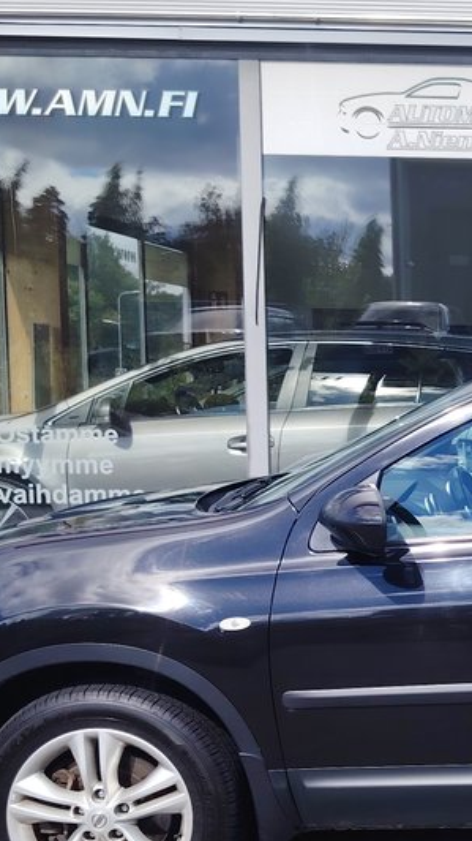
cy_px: 520
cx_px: 639
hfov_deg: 18.7
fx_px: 1314
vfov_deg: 35.3
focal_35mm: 59
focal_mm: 5.25
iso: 100
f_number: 1.75
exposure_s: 1/758
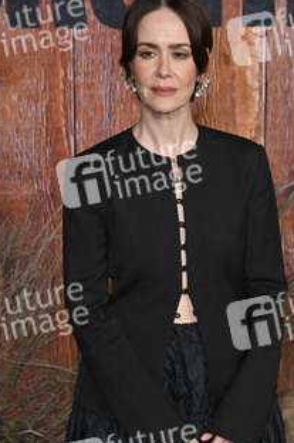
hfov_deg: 15.8
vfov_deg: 23.7
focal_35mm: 86
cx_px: 170
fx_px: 1057
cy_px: 246
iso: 1000
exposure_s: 1/250
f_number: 7.1
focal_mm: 67
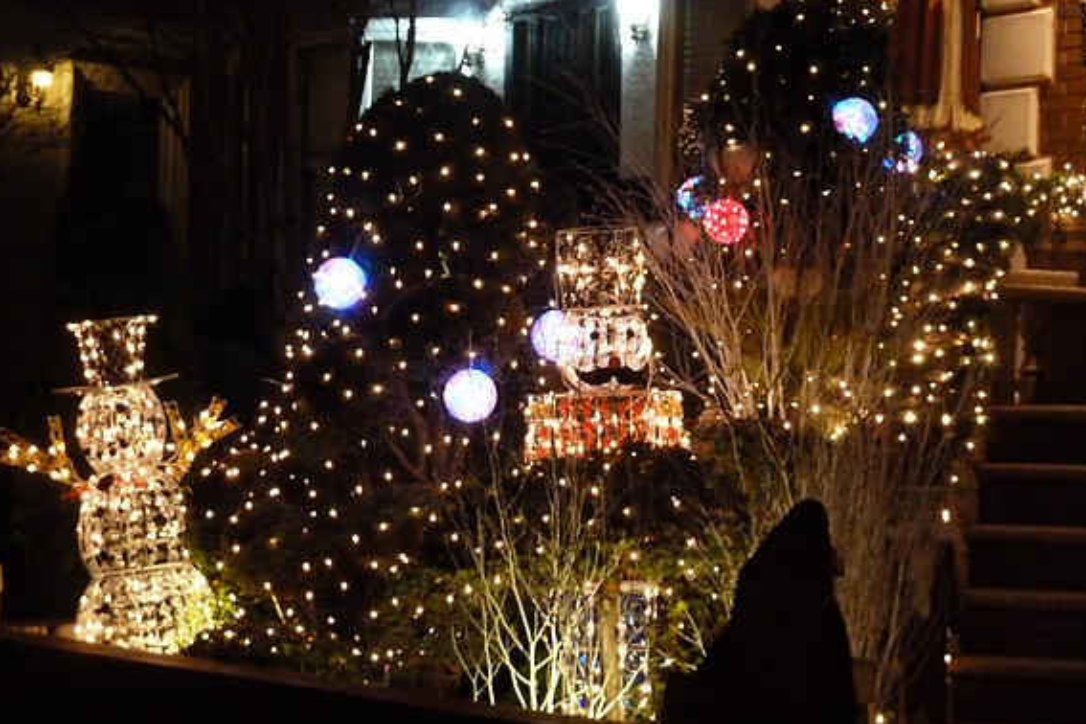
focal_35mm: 83
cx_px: 550
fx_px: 2504
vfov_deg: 16.5
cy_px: 369
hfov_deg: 24.5
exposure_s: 1/10
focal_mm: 12.8
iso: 800
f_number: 4.2
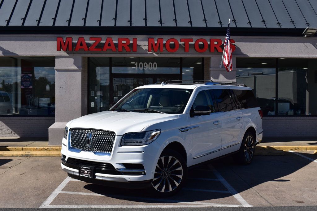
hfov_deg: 45.0
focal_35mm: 44
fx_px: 383
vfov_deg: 30.8
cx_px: 158
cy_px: 106
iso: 200
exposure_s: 1/500
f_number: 11
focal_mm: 29
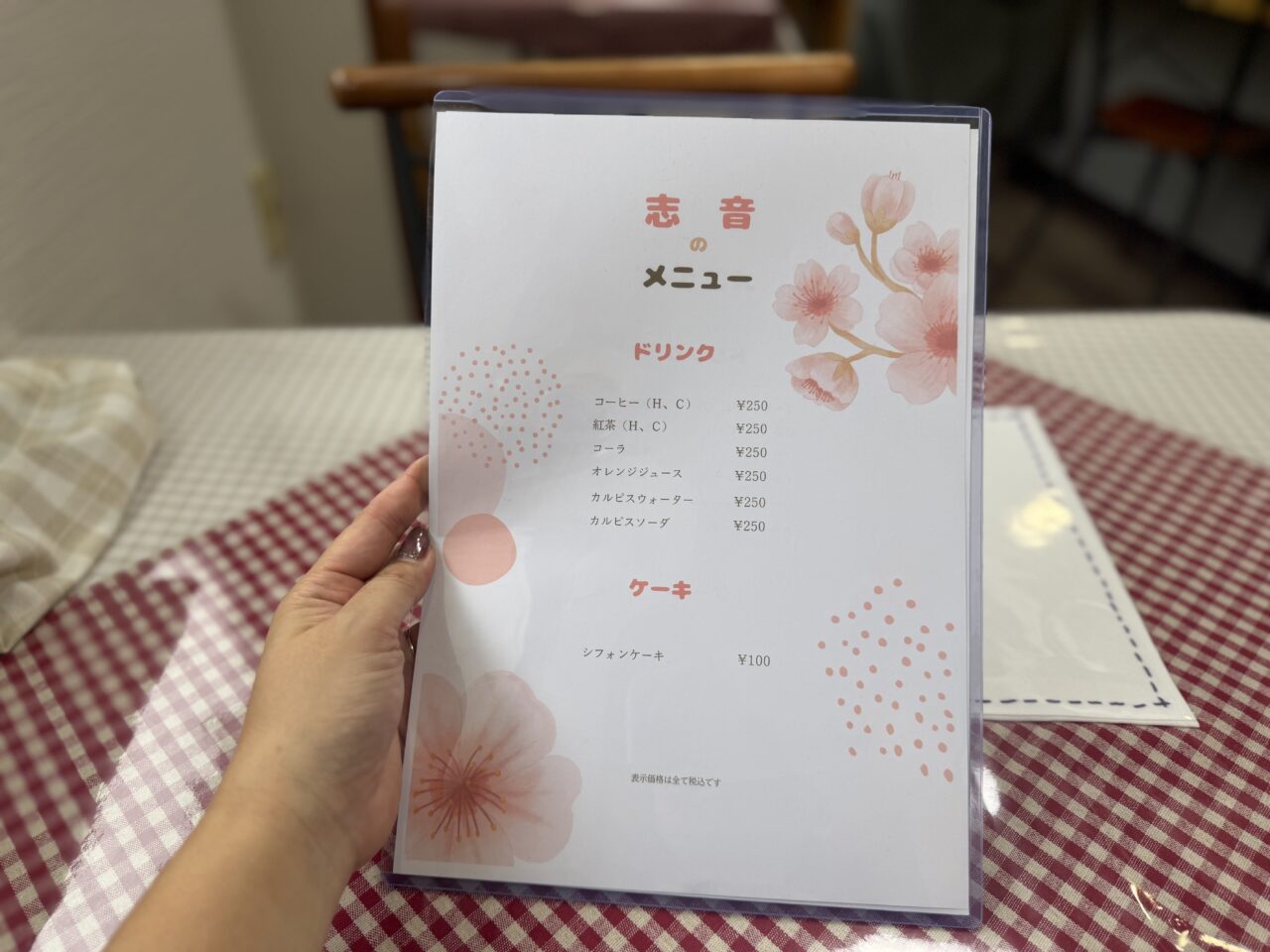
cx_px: 635
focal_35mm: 24
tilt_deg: -37.7
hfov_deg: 71.6
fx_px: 881
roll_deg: +0.7
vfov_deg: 56.8
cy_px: 476
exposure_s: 1/148
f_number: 1.78
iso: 50
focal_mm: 6.76
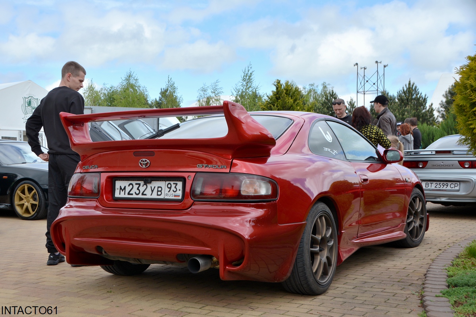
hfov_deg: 41.1
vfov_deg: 28.1
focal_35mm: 48
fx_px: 634
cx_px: 238
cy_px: 158
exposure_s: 1/250
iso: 125
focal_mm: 32
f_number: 8
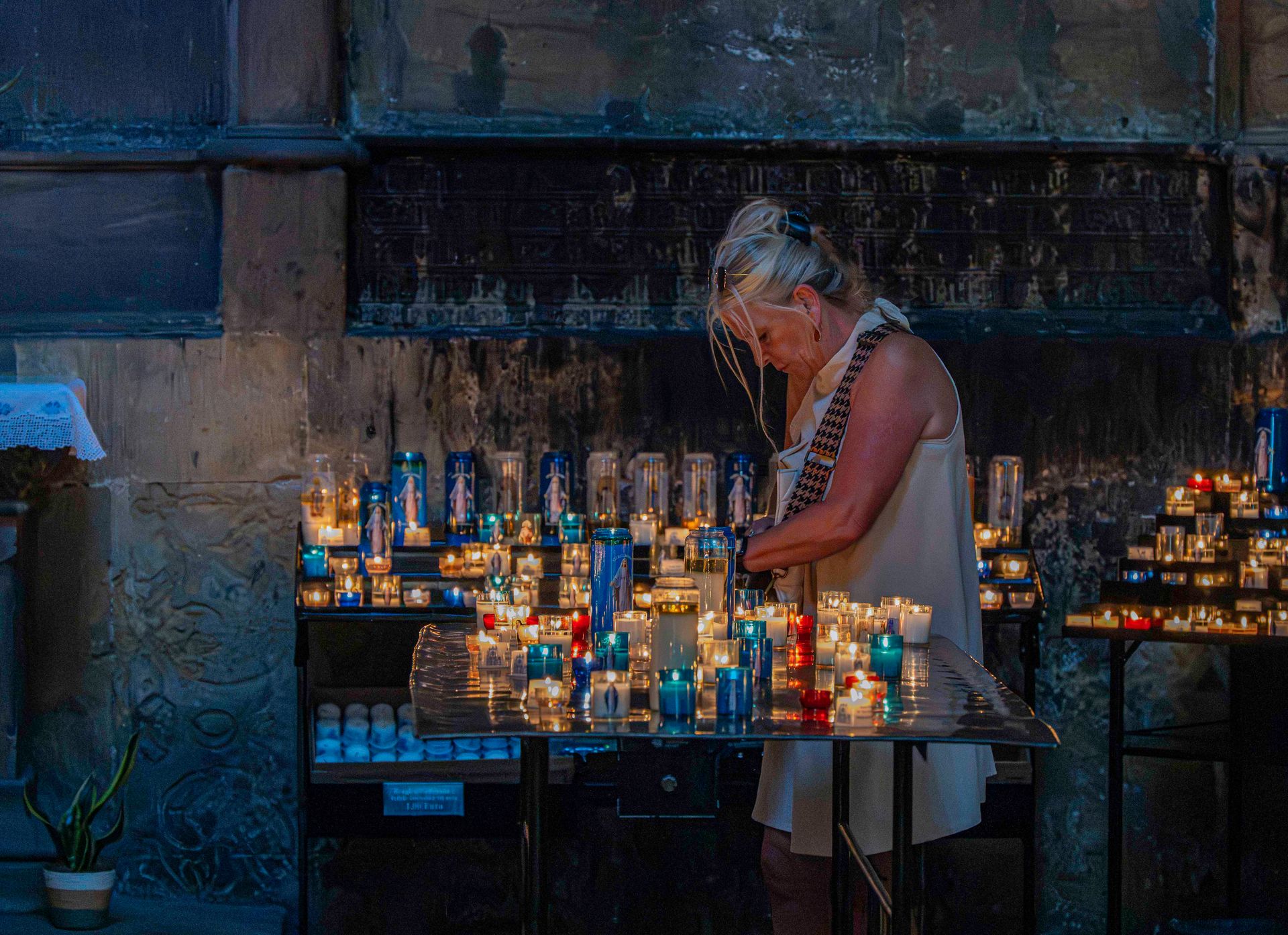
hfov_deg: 10.8
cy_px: 497
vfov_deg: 7.8
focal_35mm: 186
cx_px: 707
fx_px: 6835
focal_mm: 165
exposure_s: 1/400
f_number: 6.3
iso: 40000
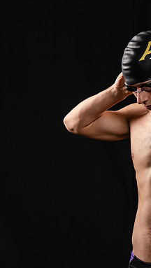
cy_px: 133
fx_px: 1520
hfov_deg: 5.7
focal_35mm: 214
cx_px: 180
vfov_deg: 10.1
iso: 400
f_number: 6.3
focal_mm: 135
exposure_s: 1/200
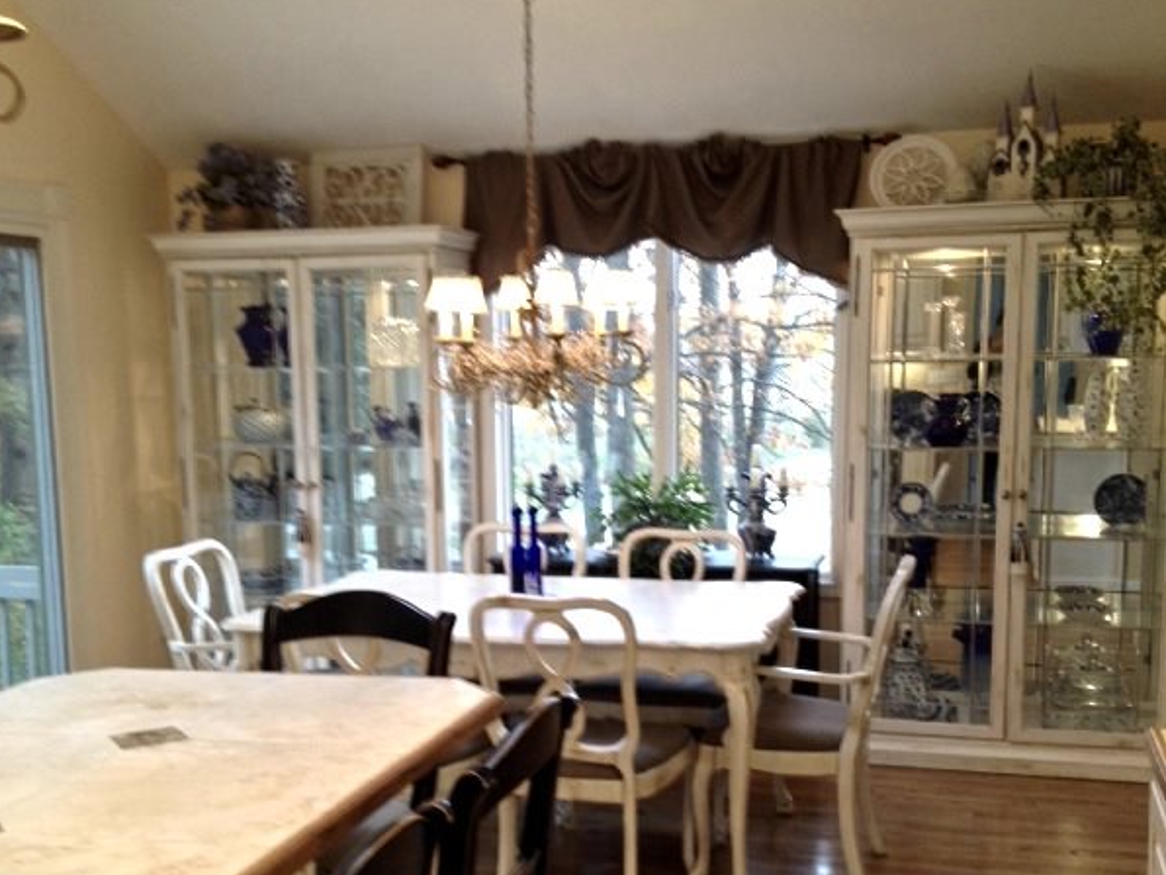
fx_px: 1583
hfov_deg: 40.4
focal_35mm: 47
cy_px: 581
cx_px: 581
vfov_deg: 30.7
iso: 64
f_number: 2.4
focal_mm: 4.28
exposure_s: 1/20
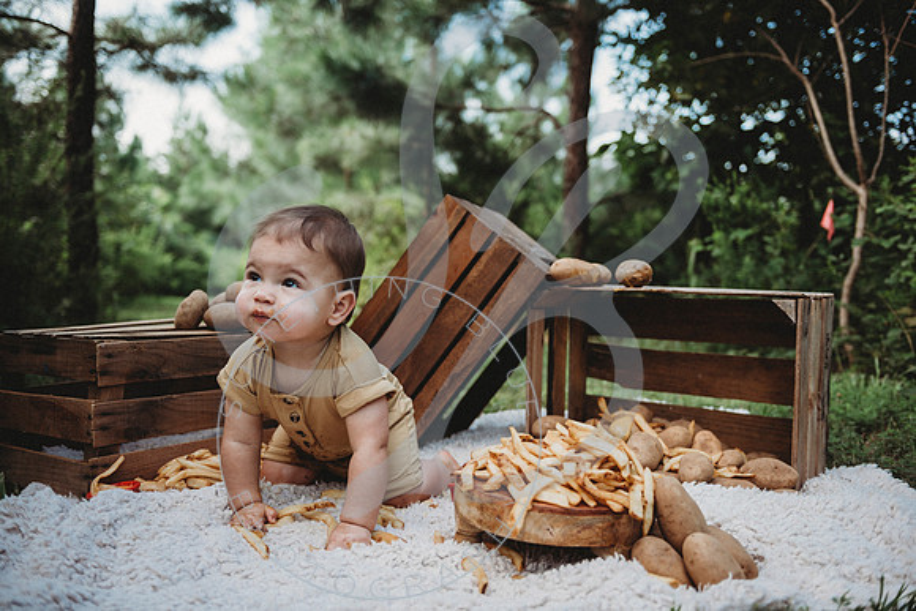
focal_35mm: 35
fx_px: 891
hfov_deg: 54.4
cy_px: 306
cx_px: 458
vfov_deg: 37.9
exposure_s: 1/320
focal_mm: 35
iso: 100
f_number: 2.8
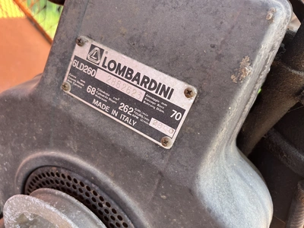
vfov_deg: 53.1
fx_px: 228
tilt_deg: -30.2
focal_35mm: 26
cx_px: 152
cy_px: 114
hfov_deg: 67.3
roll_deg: -19.1
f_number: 1.6
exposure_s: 1/222
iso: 50
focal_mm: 5.1
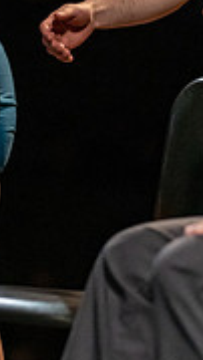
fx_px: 4688
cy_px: -32
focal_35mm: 491
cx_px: -76
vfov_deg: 4.4
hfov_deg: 2.5
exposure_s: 1/800
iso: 2500
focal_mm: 135
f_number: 1.8
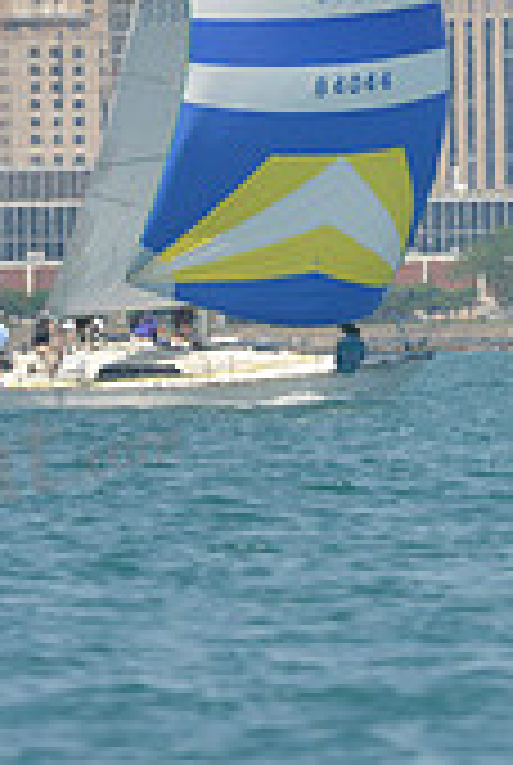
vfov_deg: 2.5
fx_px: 17413
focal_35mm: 818
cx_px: 416
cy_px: -248
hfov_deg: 1.7
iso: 280
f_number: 7.1
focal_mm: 240
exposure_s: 1/1250
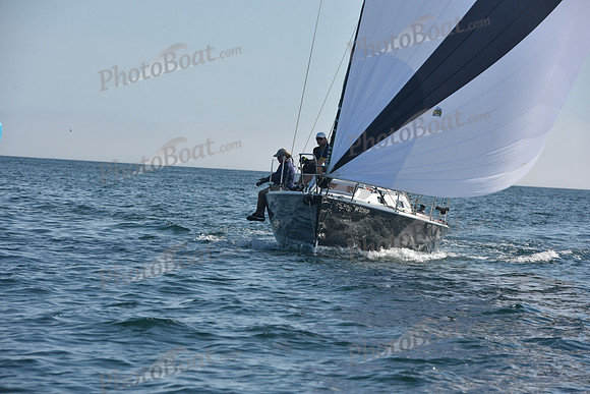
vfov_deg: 7.0
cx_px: 295
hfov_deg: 10.5
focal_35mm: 195
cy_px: 197
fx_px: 3196
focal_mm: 195
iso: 320
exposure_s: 1/1250
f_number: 10
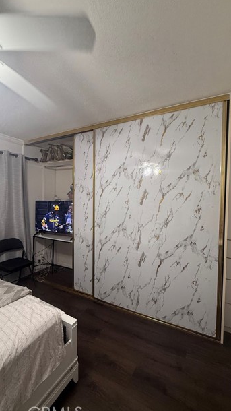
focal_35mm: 16
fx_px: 174
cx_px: 116
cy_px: 207
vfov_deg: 99.4
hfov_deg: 67.1
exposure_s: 1/60
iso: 200
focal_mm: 2.22
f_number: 2.2
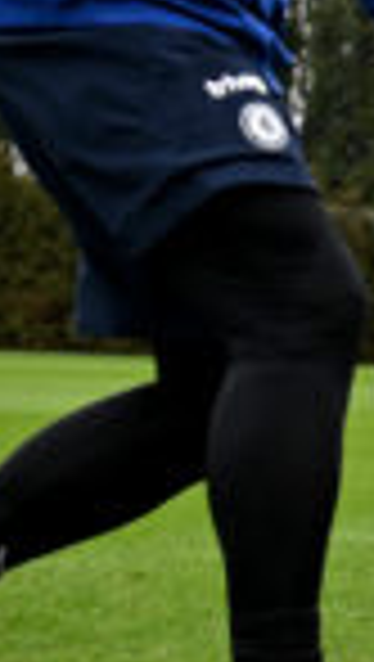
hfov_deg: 5.4
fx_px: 3569
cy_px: 149
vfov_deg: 10.6
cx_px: 1388
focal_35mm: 203
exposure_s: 1/500
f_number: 4.5
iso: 400
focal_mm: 38
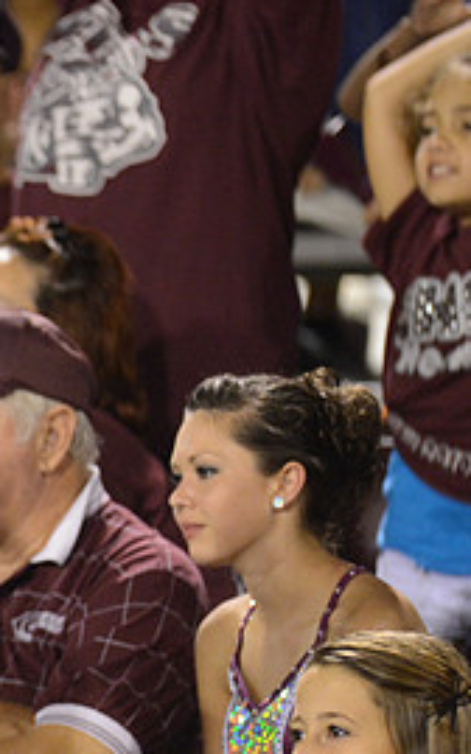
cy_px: 510
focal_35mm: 879
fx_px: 18063
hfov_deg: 1.5
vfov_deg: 2.4
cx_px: -336
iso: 6400
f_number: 2.8
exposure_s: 1/160
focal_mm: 400
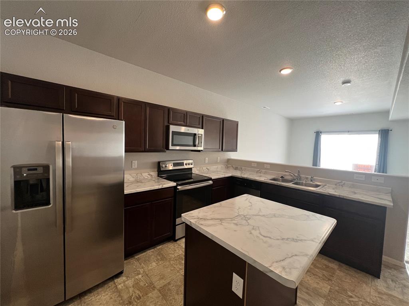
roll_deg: -1.9
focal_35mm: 13
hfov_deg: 106.2
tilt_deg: -3.0
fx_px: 154
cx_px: 204
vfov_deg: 89.9
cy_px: 153
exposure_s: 1/120
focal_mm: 1.57
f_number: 1.8
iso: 160
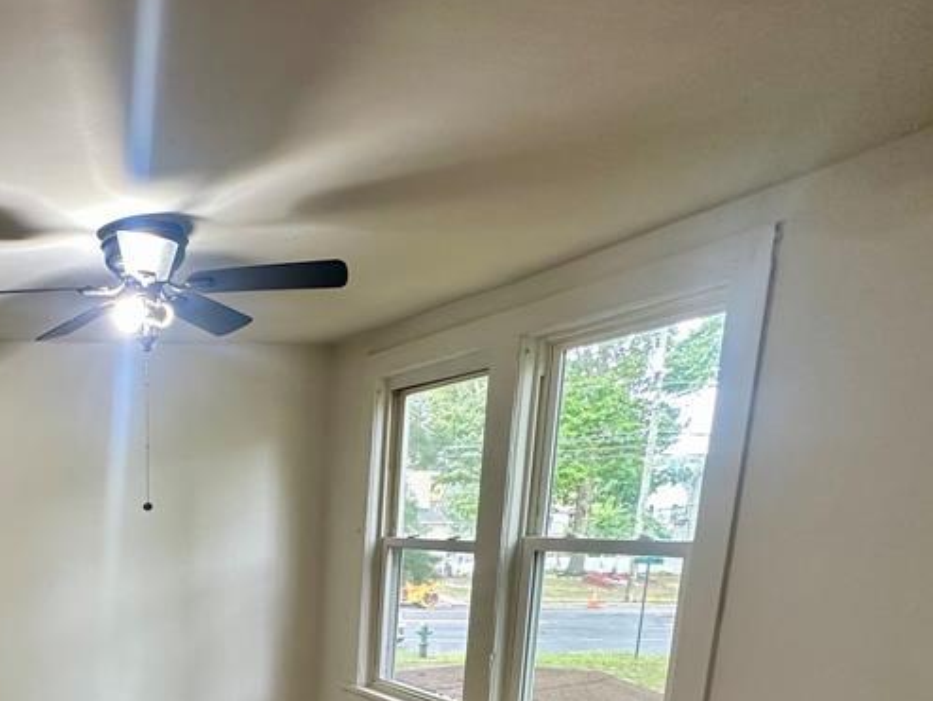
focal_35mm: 29
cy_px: 678
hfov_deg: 54.2
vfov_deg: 42.6
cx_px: 104
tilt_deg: -12.3
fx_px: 782
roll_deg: +0.7
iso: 160
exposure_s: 1/60
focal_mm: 2.22
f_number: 2.2
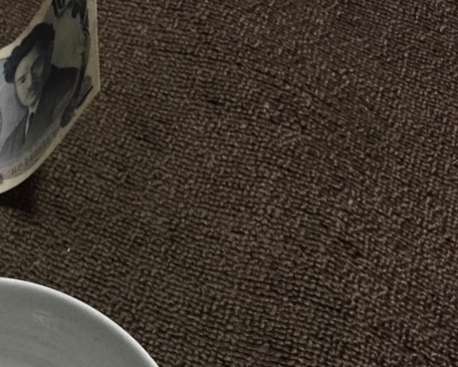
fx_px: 854
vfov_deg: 23.3
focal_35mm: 63
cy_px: 362
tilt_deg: -62.9
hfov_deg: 27.6
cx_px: -37
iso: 250
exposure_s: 1/24
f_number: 2.2
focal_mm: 4.15
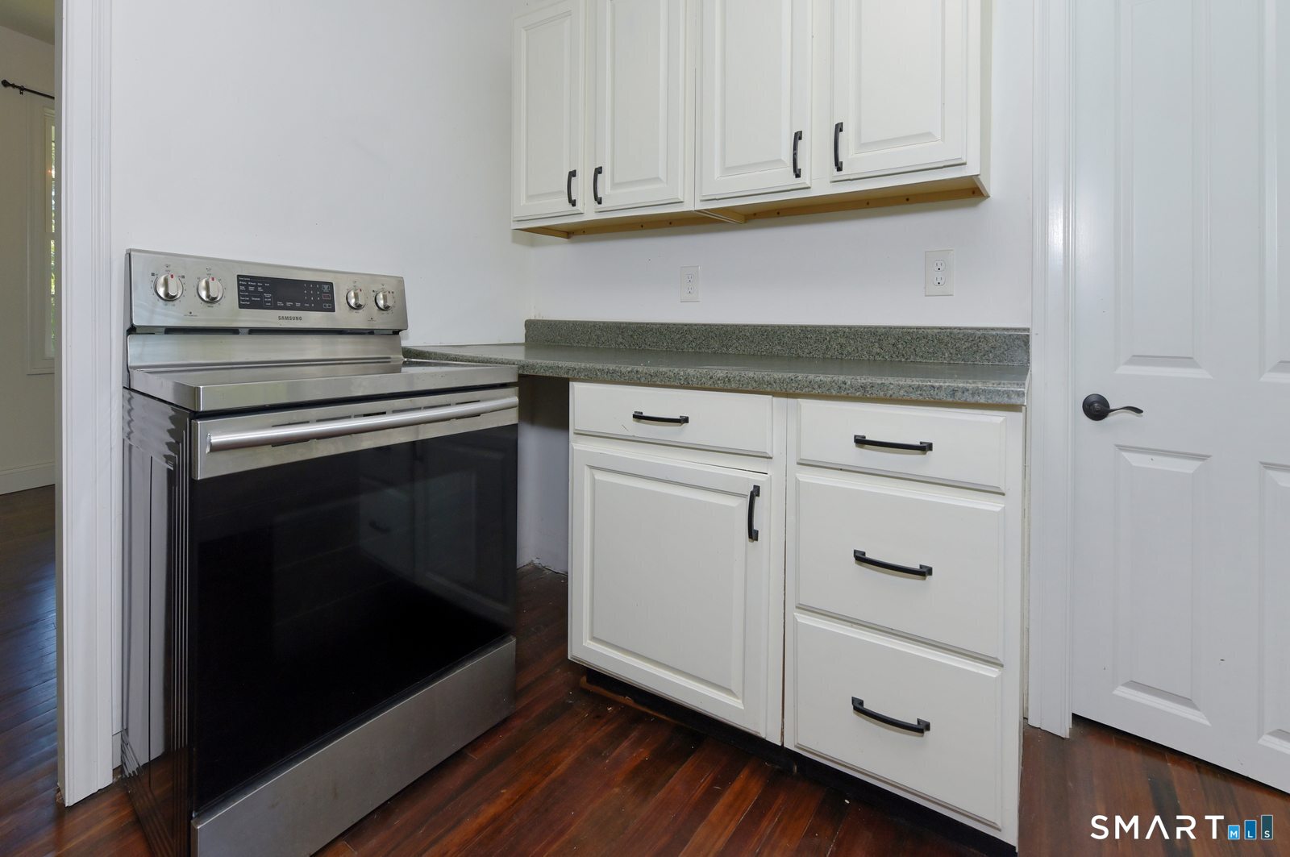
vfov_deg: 81.1
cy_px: 428
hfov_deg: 104.3
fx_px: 501
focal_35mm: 14
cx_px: 645
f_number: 8
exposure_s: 1/125
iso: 400
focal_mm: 14
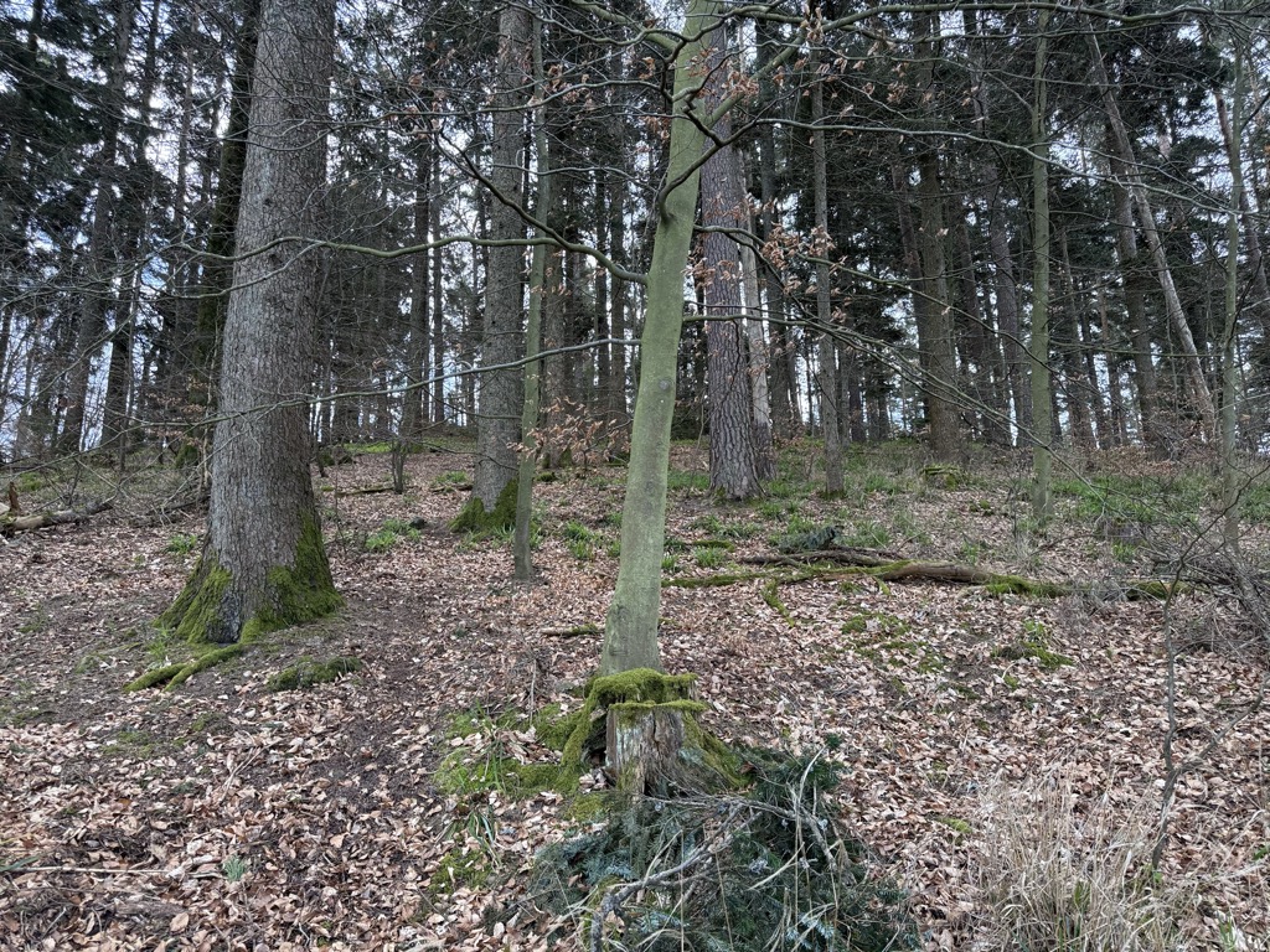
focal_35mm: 24
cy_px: 476
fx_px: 881
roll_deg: -1.1
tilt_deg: +13.3
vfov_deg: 56.8
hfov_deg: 71.6
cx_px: 635
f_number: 1.78
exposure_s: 1/297
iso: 100
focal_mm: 6.76
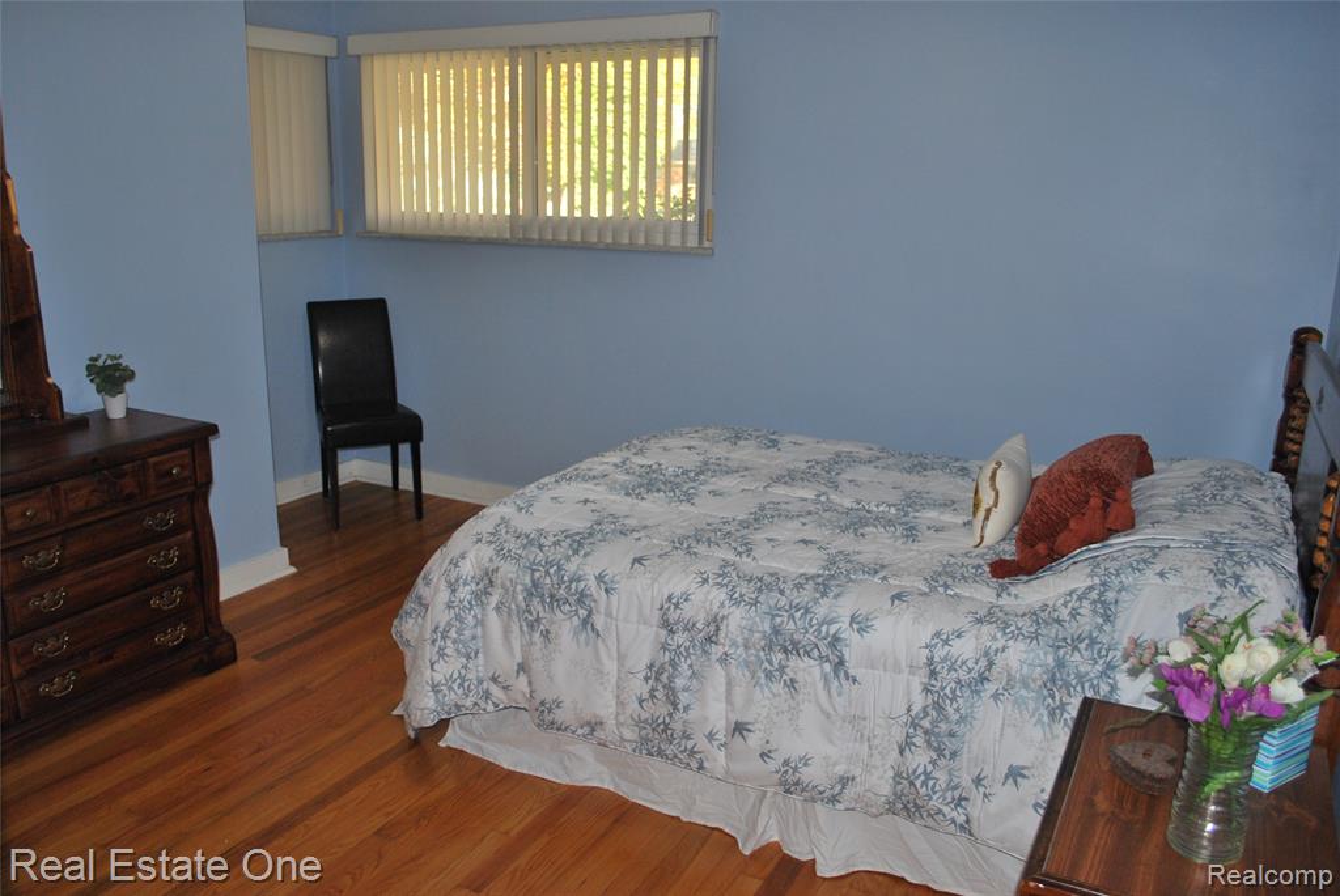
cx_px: 670
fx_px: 1006
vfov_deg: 48.0
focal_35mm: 27
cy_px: 448
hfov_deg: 67.3
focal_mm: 18
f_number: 3.8
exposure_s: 1/60
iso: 200
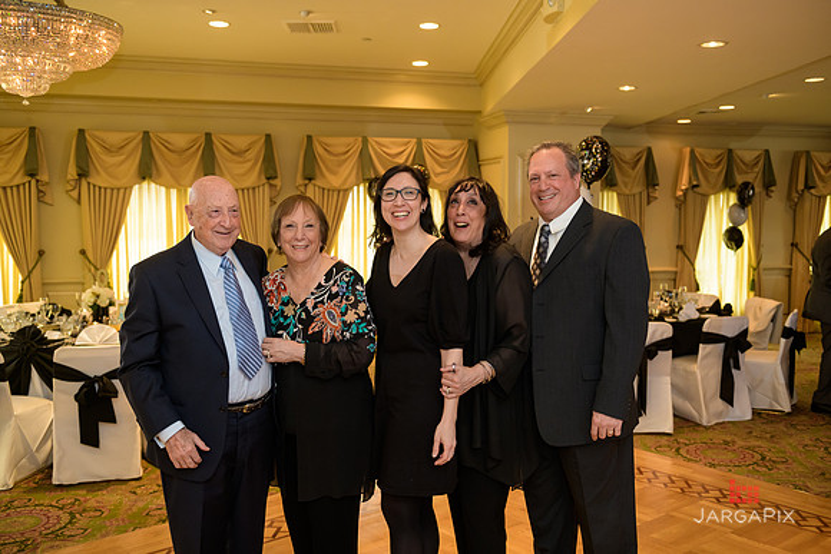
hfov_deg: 54.4
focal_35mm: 35
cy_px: 277
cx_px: 416
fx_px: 808
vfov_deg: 37.9
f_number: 3.2
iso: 1000
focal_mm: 35
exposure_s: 1/125
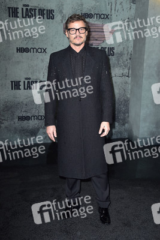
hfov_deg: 29.9
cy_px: 120
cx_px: 80
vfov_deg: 43.6
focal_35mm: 45
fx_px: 300
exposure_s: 1/250
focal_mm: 45
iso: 640
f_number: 6.3
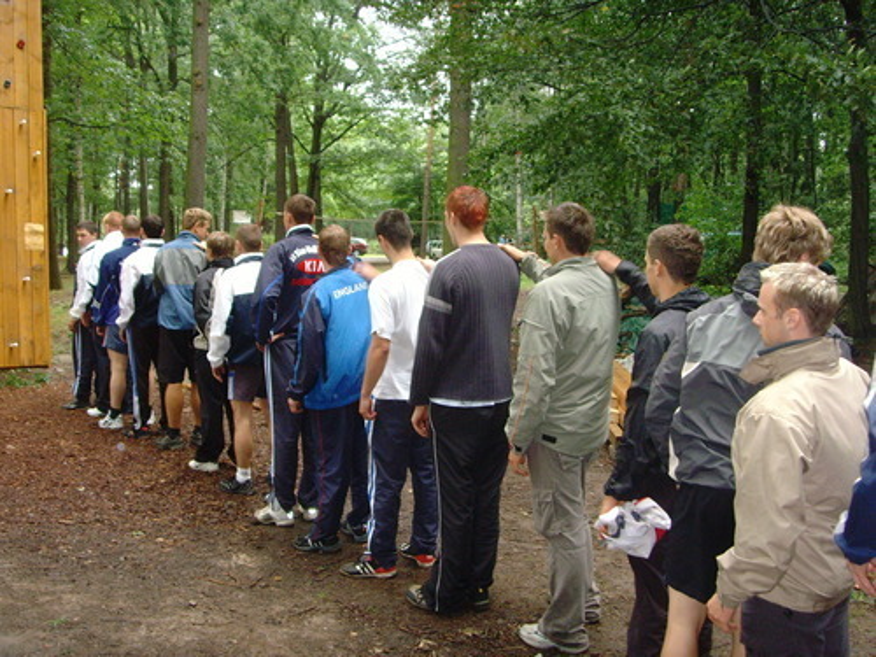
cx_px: 438
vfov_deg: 36.8
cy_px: 328
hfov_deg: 47.9
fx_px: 987
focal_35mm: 39
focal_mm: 6.6
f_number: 3.5
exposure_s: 1/45
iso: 320
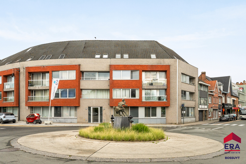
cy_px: 82
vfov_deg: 46.4
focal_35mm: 28
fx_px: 191
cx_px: 123
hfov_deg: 65.5
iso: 640
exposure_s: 1/800
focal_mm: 18.8
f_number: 11
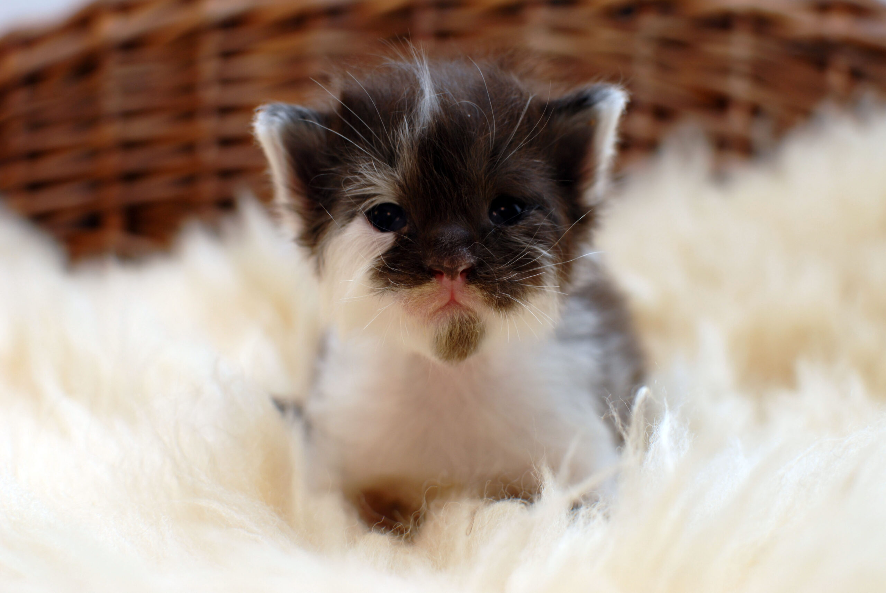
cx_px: 443
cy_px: 296
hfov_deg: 37.8
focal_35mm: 52
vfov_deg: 25.8
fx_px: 1294
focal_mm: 35
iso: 100
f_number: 4
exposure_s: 1/60
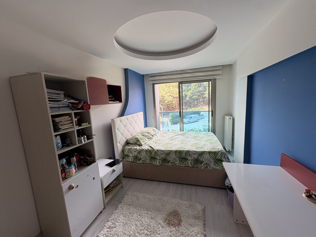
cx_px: 158
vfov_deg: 85.7
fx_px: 128
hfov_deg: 102.1
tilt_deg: -7.3
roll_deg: +2.7
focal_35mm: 14
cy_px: 118
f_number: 2.2
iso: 40
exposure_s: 1/117
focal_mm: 2.22
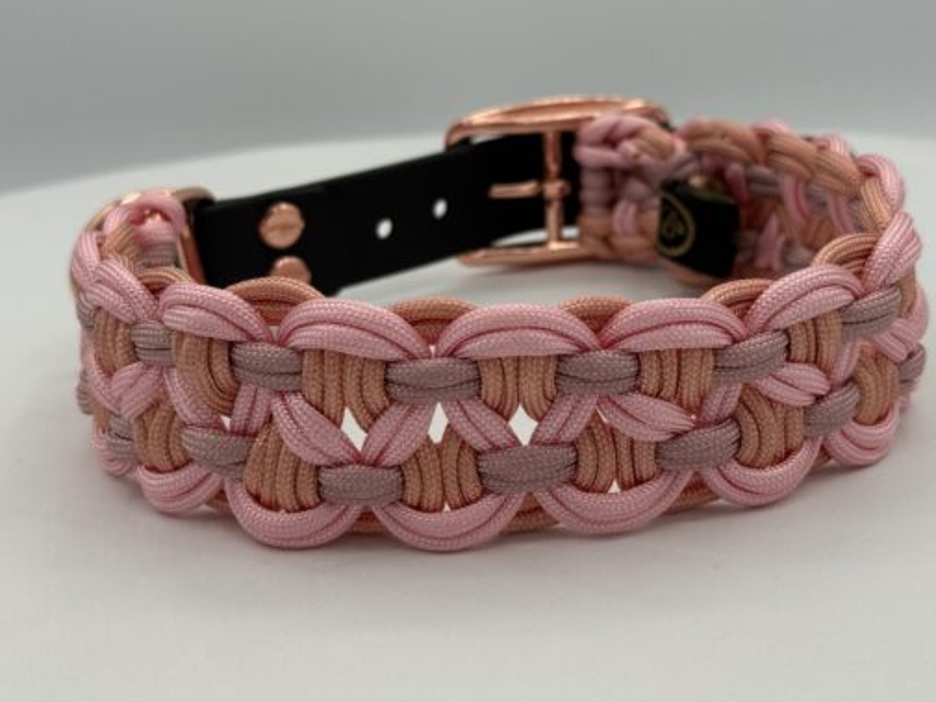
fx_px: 1542
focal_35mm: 57
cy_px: 302
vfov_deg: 25.6
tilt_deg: -19.3
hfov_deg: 33.8
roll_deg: +4.3
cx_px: 495
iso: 80
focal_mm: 6.76
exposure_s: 1/2865
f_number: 1.78
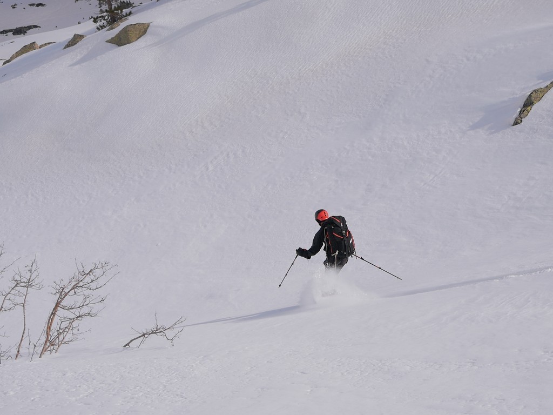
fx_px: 1470
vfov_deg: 16.1
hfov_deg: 21.3
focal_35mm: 92
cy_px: 208
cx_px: 276
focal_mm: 46
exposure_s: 1/2000
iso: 200
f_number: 4.9
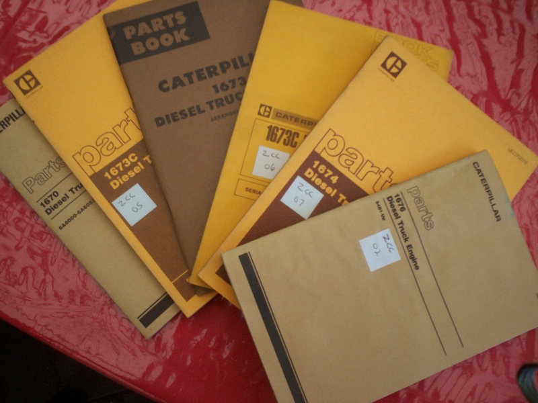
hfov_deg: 51.4
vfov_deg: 39.7
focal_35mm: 36
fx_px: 560
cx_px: 269
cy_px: 202
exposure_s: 1/81.1
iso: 140
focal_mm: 5.9
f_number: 4.5
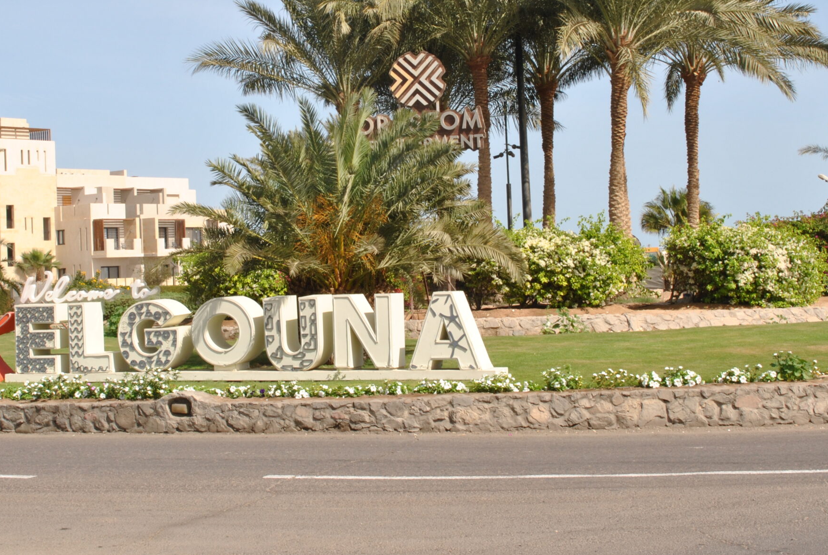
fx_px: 1468
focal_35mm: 64
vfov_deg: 21.3
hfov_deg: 31.5
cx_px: 354
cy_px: 190
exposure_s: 1/100
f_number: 5
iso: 200
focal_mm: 29
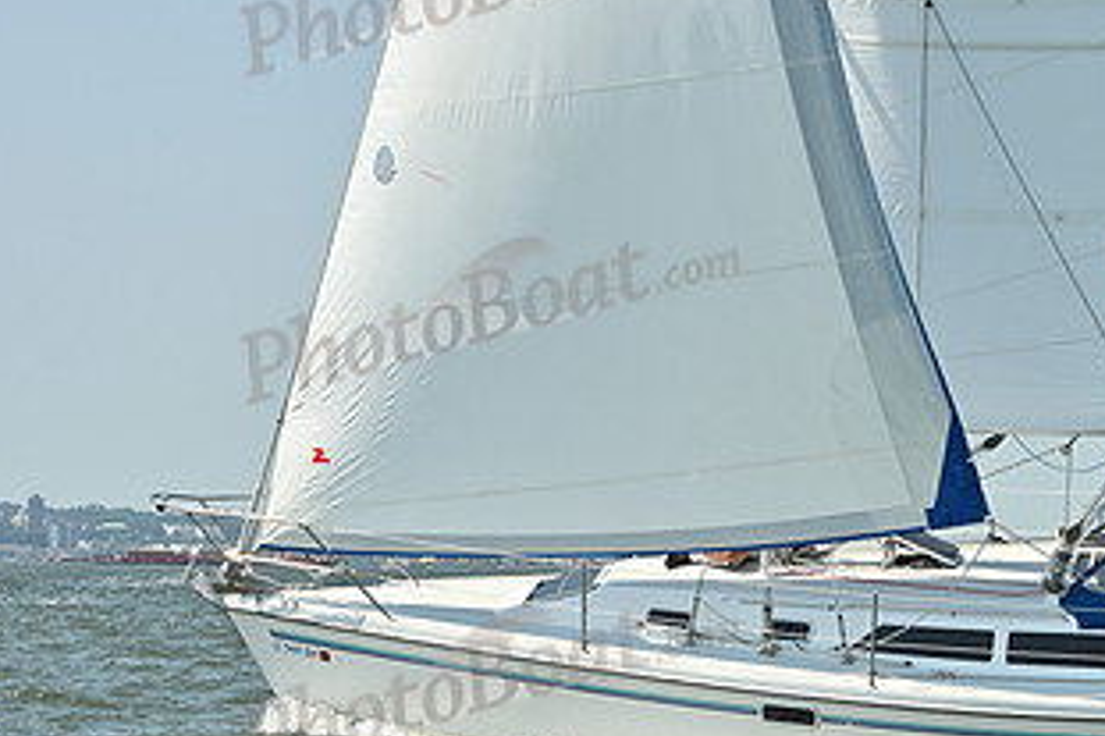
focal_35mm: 168
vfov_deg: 8.2
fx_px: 5154
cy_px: 446
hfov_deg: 12.2
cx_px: 927
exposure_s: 1/1250
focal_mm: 90
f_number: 9
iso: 320
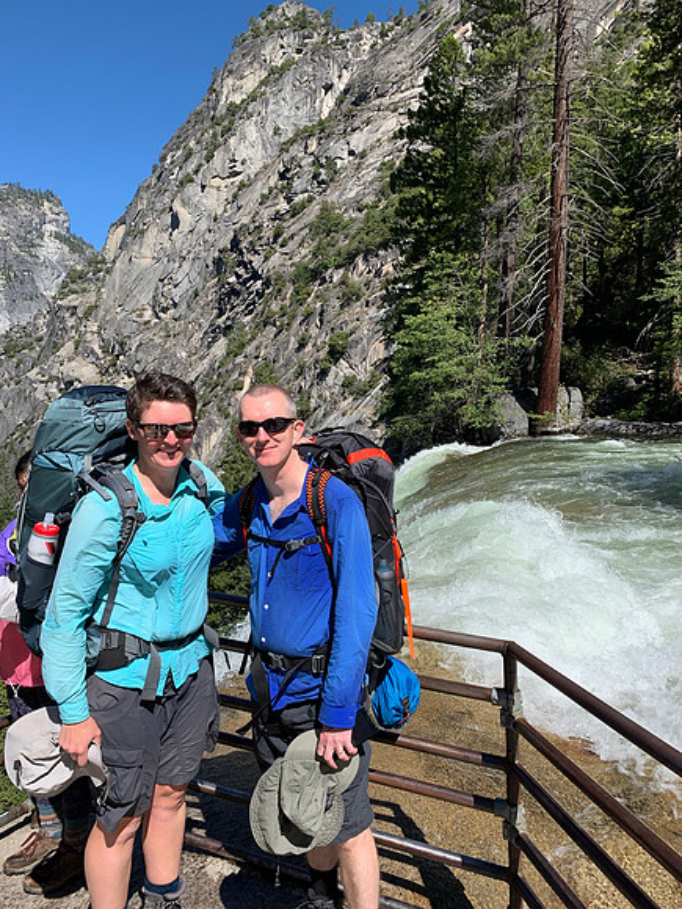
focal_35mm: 26
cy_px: 454
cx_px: 341
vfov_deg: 67.3
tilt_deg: -4.5
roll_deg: -0.2
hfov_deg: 53.1
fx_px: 683
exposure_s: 1/2114
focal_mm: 4.25
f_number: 1.8
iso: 25
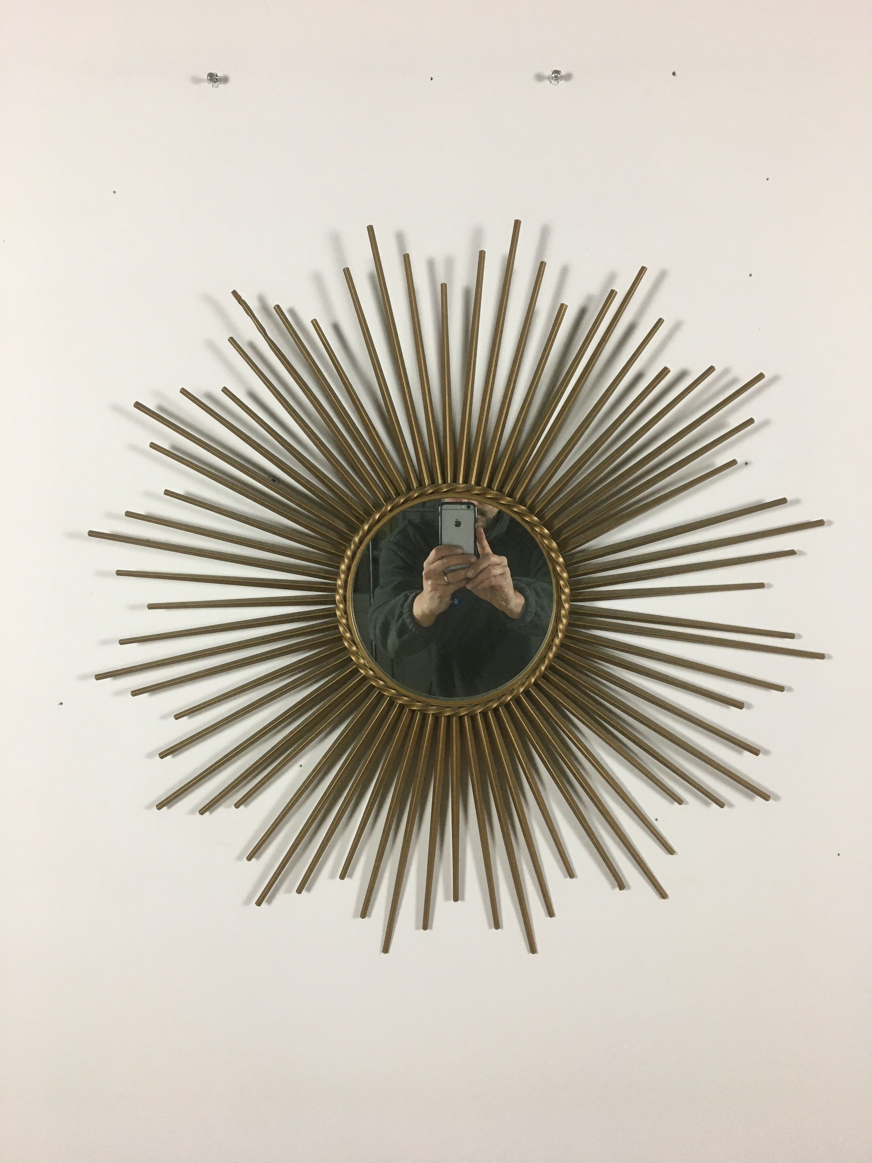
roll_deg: +1.0
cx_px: 436
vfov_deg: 61.7
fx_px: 974
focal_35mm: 29
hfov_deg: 48.2
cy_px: 582
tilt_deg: -2.5
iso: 125
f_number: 2.2
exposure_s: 1/33
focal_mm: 4.15
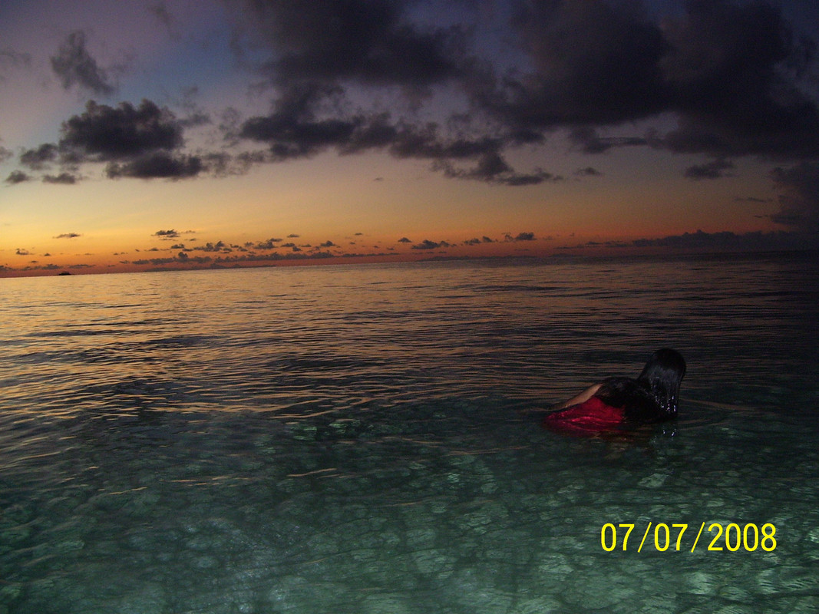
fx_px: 852
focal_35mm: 36
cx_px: 410
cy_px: 307
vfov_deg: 39.6
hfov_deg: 51.4
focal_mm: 6
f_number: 2.7
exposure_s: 1/60
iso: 200
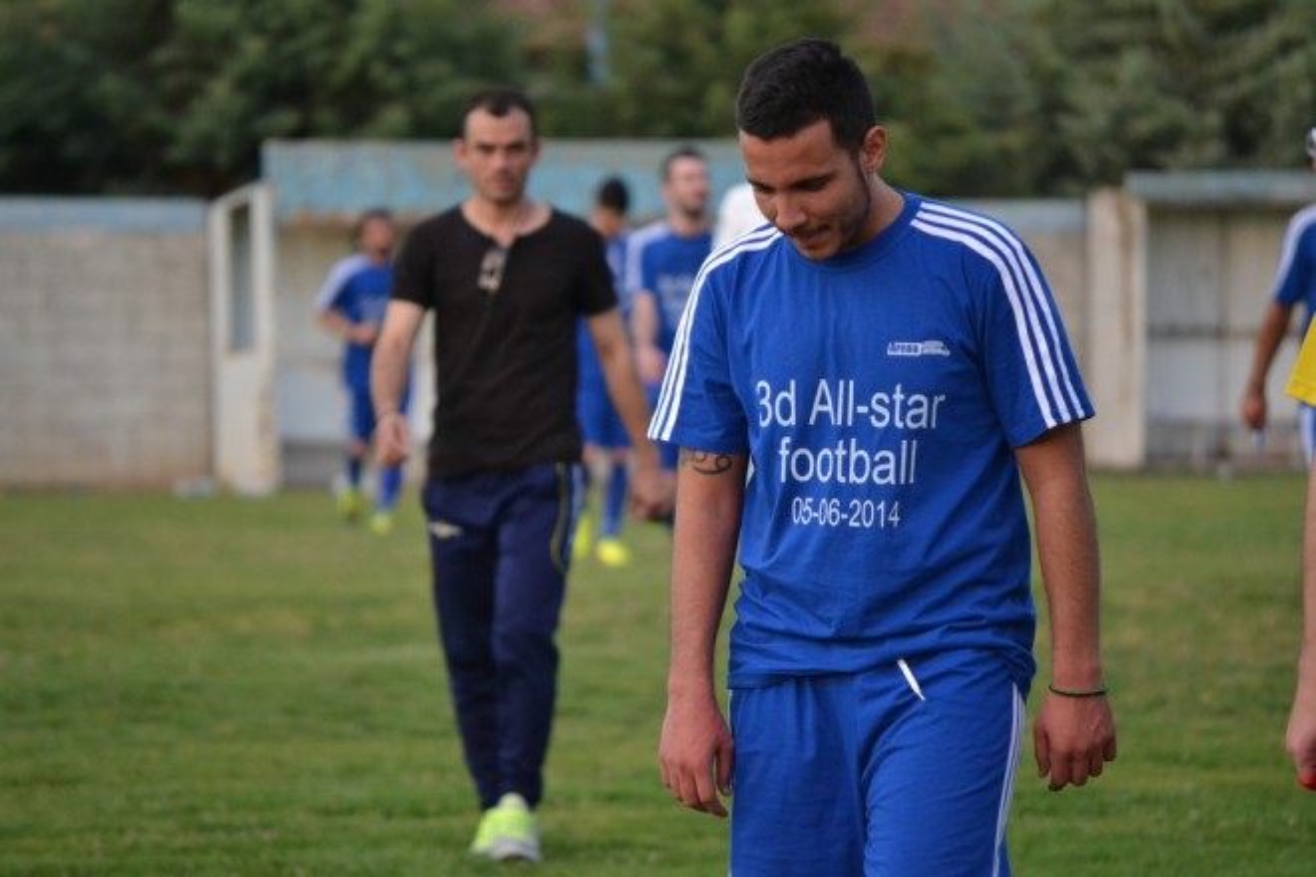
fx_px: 10966
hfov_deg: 6.9
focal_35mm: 300
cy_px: 438
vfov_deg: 4.6
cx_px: 658
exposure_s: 1/500
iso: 2000
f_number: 5.6
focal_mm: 200
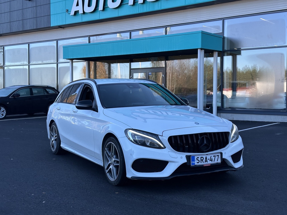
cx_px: 144
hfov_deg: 39.7
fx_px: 398
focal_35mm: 48
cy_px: 108
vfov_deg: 30.3
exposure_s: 1/1497
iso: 125
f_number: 1.78
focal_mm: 6.86
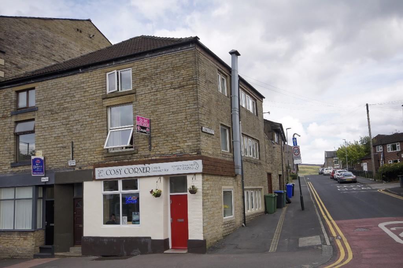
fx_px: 336
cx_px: 202
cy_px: 134
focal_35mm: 30
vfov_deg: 43.5
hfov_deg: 62.0
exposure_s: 1/160
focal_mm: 20
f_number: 11
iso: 200
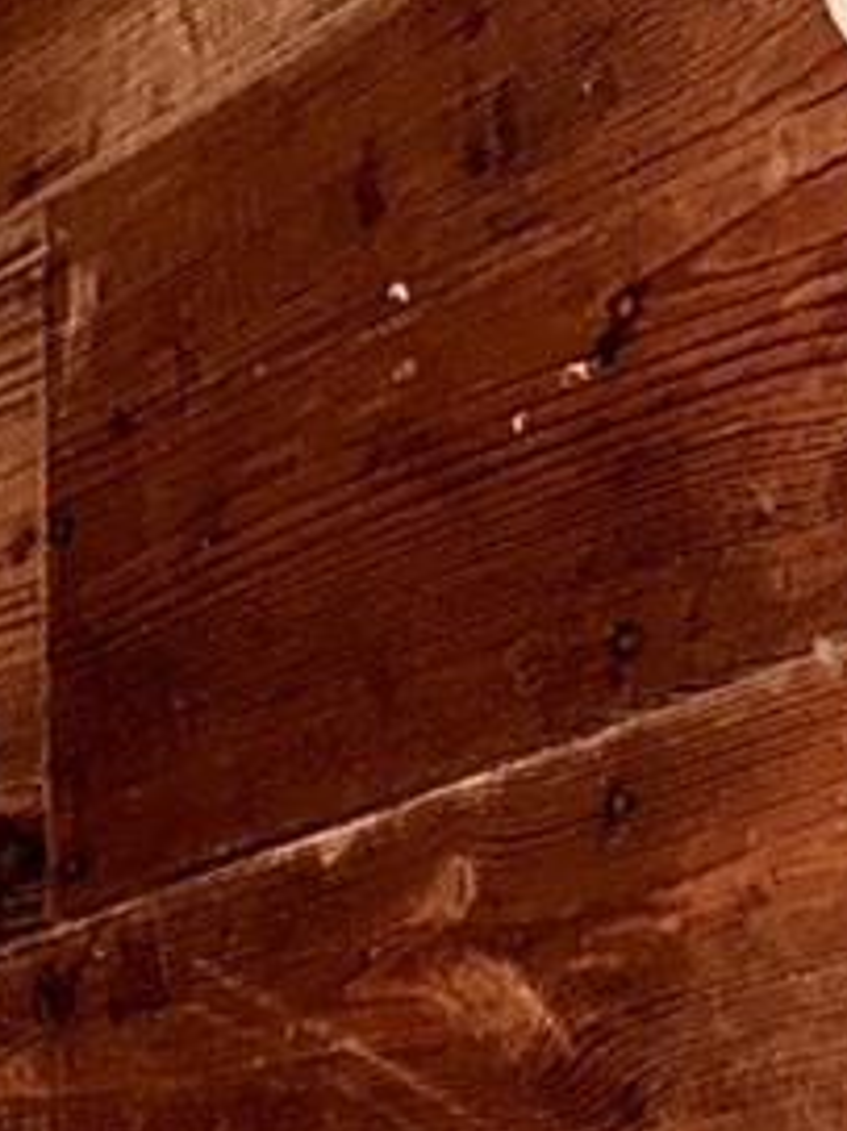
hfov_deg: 10.9
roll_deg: +0.4
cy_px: 2554
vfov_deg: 12.1
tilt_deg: -8.0
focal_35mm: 136
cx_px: 175
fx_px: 4440
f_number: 1.78
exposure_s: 1/4
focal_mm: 6.76
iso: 250
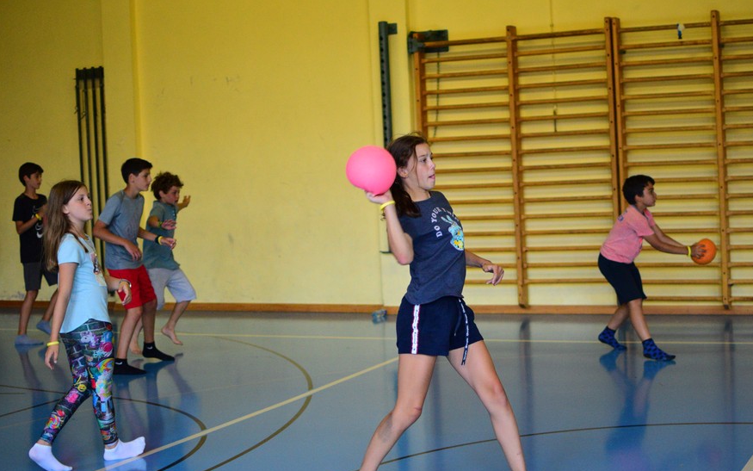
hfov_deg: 32.7
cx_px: 394
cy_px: 197
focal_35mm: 63
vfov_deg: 20.7
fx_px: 1285
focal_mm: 35
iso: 2200
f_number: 1.8
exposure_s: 1/640
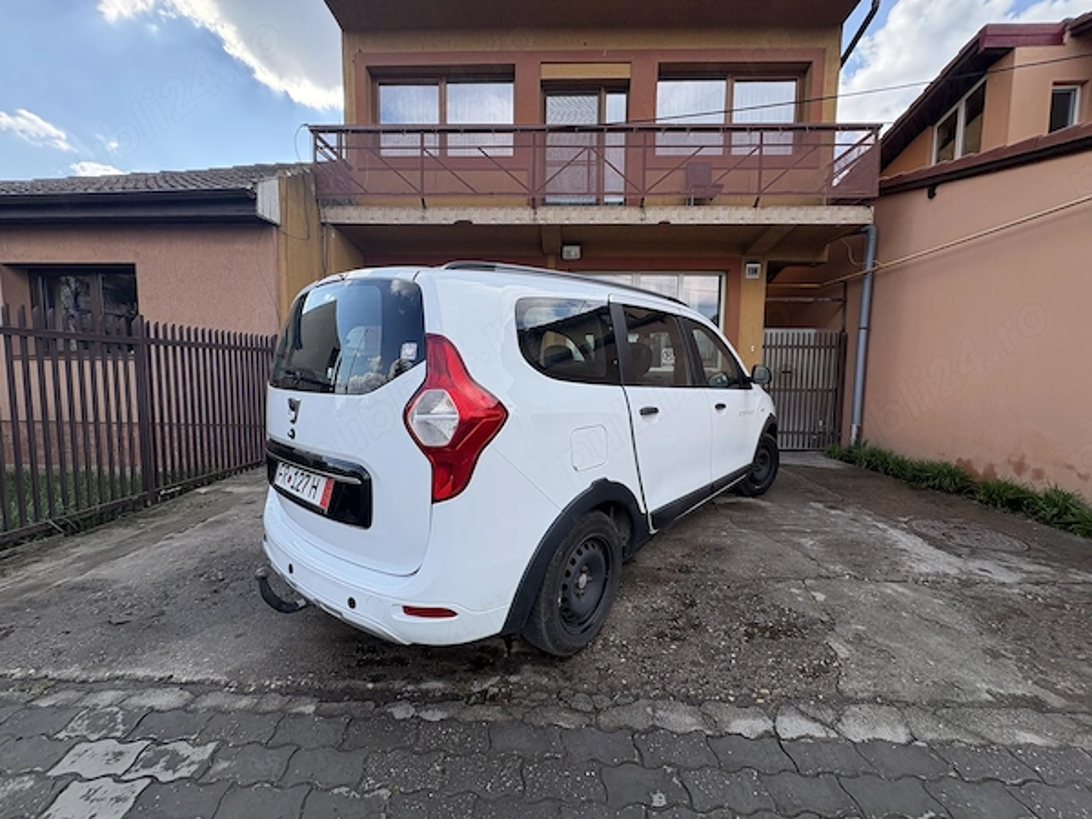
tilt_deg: -4.7
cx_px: 546
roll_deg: +0.4
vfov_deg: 85.7
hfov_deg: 102.1
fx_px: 442
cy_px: 410
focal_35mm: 14
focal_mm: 2.22
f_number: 2.2
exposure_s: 1/741
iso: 40
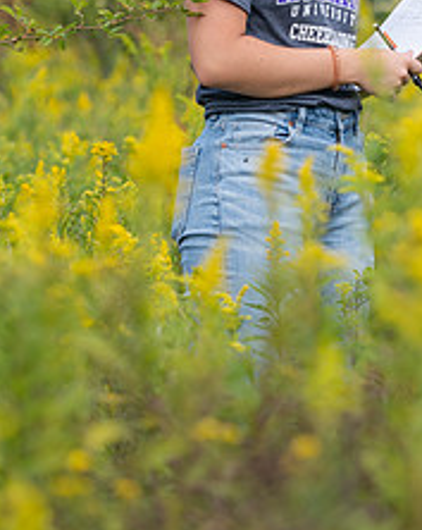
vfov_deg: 8.7
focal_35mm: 221
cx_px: 303
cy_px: 101
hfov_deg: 7.0
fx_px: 3457
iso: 64
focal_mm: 90
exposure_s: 1/400
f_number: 3.2
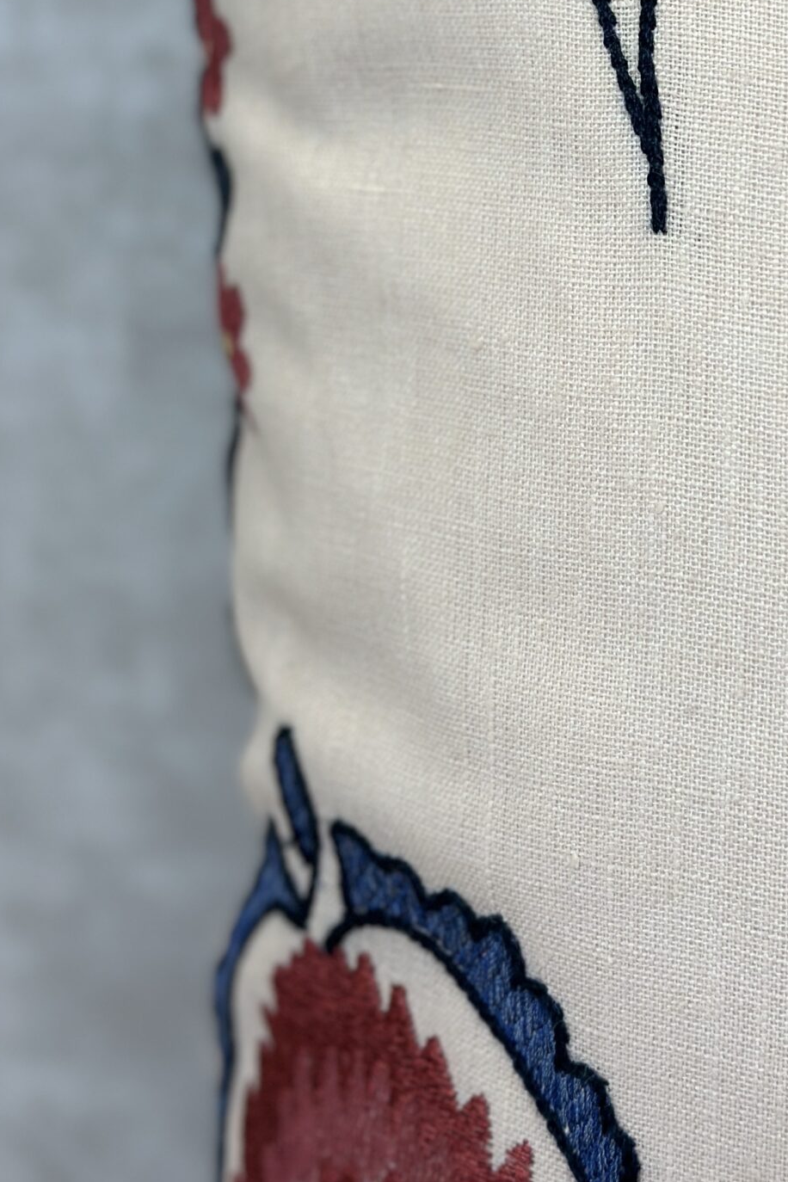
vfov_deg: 21.5
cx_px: 763
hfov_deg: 14.5
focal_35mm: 93
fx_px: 3053
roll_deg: +0.6
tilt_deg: -16.1
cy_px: 181
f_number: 1.78
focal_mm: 6.86
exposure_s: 1/176
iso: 64
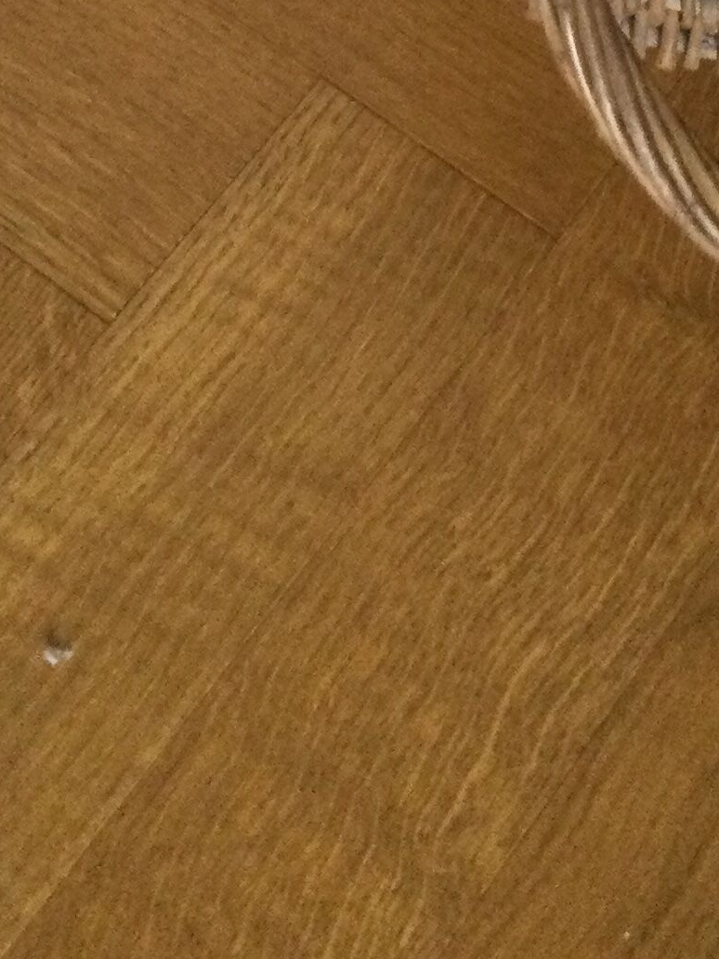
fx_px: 2714
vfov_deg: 17.7
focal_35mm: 98
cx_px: 845
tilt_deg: -51.7
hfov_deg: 14.6
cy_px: -524
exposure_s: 1/33
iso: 160
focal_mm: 3.3
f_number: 2.4
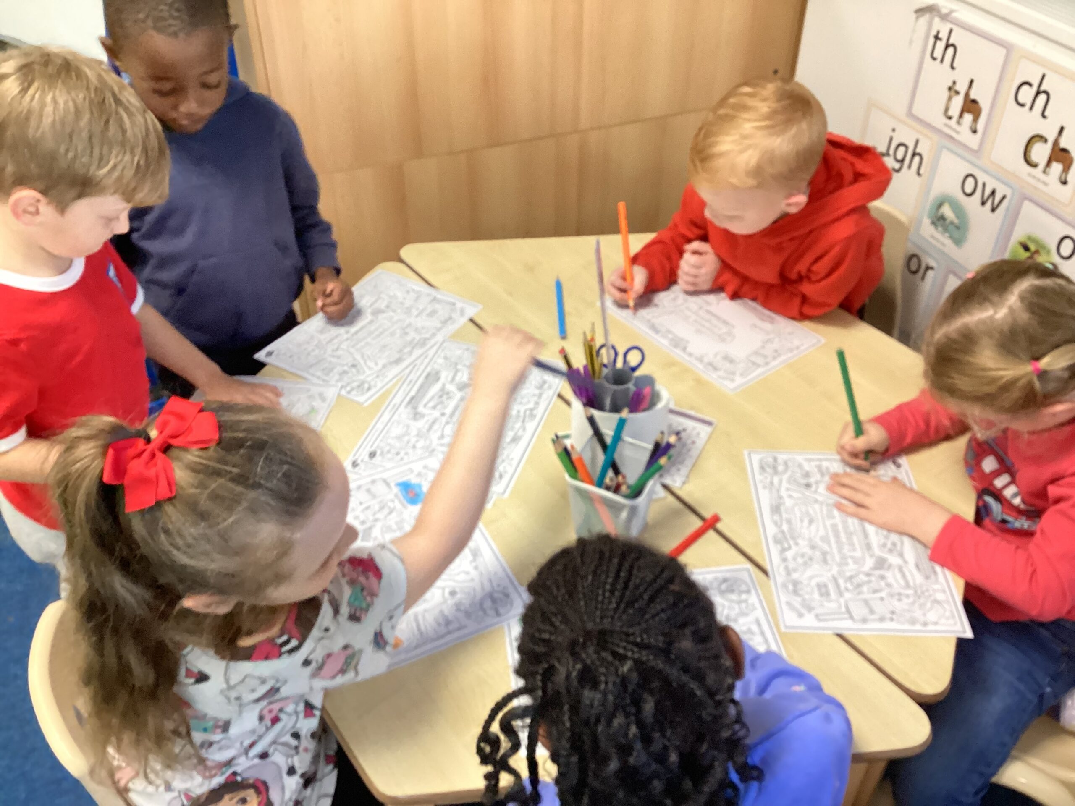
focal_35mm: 31
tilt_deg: -40.2
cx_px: 538
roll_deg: -0.9
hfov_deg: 58.4
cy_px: 403
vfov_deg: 45.4
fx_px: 963
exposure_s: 1/50
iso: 160
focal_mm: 3.3
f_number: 2.4
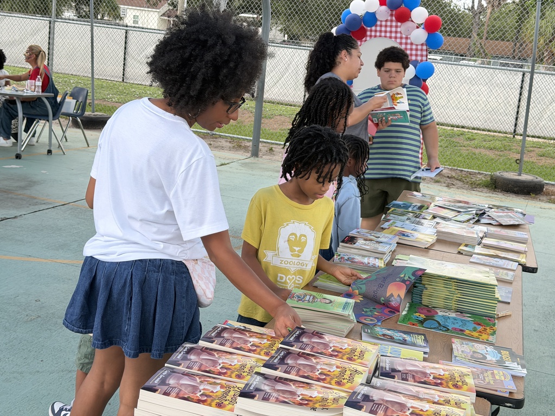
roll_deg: -6.2
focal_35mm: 48
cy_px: 208
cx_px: 278
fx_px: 770
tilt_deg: -10.7
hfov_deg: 39.7
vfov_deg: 30.3
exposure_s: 1/121
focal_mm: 6.76
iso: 80
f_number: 1.78
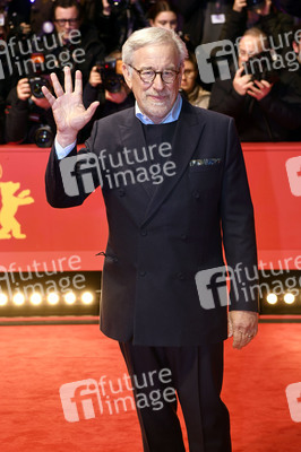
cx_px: 150
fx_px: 879
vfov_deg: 28.9
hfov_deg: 19.4
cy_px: 226
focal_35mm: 70
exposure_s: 1/160
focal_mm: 70
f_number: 4
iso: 800
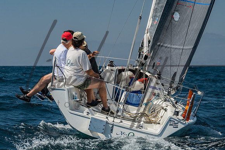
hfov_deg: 11.4
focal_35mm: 181
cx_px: 93
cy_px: 52
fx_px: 1131
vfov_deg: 7.6
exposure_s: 1/640
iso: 160
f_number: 6.3
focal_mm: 105
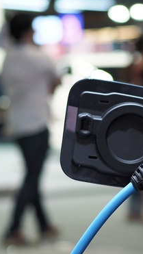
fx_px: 1246
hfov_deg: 6.5
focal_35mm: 185
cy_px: 165
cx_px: 155
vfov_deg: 11.6
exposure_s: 1/160
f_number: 1.8
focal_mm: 45
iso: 200
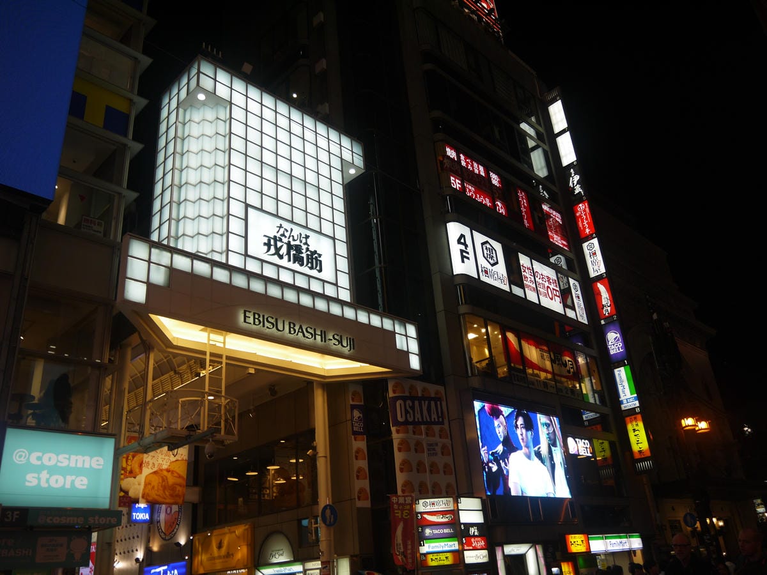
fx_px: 620
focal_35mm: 28
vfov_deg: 49.7
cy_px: 288
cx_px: 384
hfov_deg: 63.4
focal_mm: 14
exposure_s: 1/80
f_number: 3.5
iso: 160
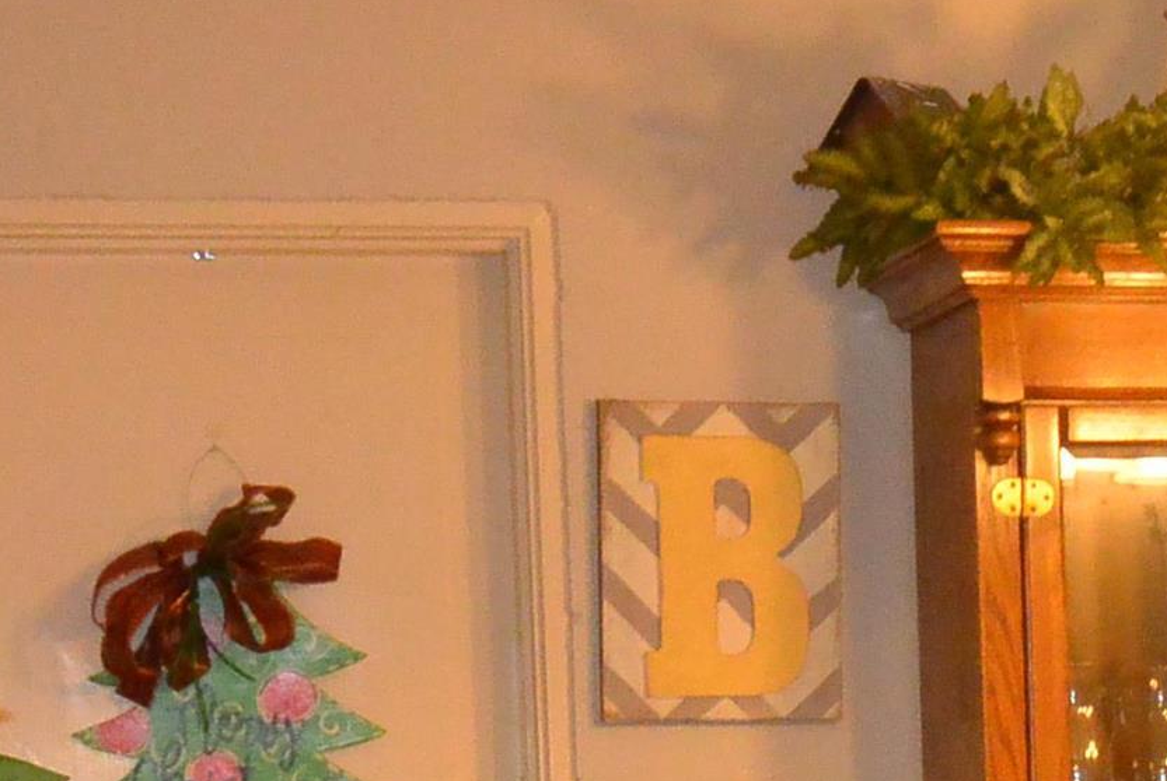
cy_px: 1184
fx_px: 3831
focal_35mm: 118
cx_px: 1491
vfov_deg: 11.2
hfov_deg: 16.4
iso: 2200
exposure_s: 1/60
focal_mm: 12
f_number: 3.8
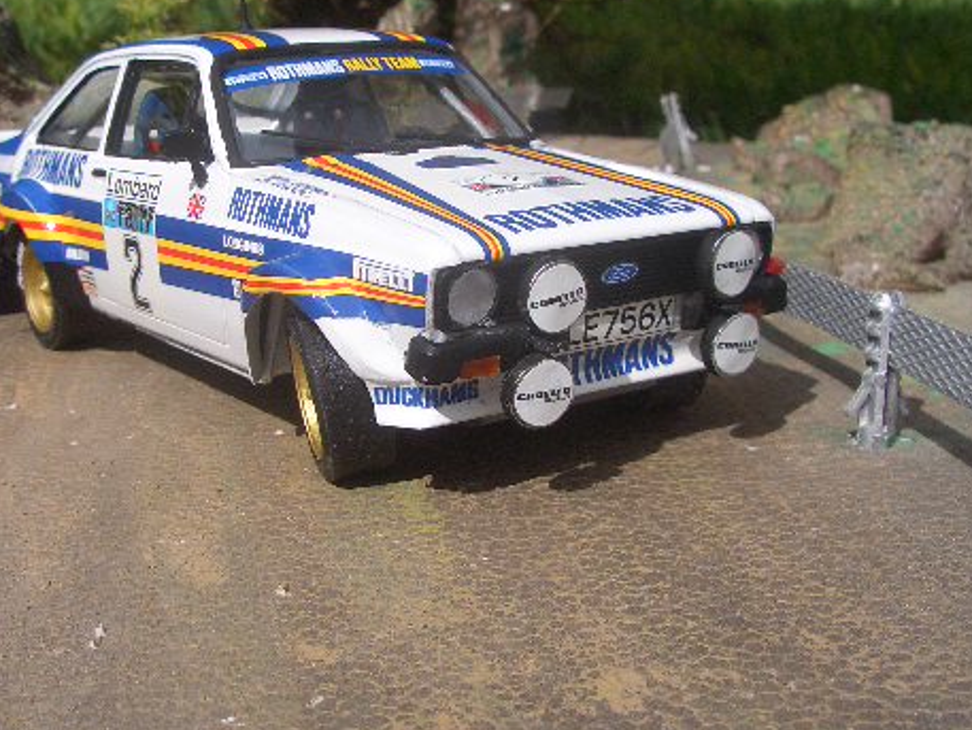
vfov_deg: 29.6
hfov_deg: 38.5
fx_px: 1376
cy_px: 275
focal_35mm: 49
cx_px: 336
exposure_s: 1/800
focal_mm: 5.8
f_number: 4.3
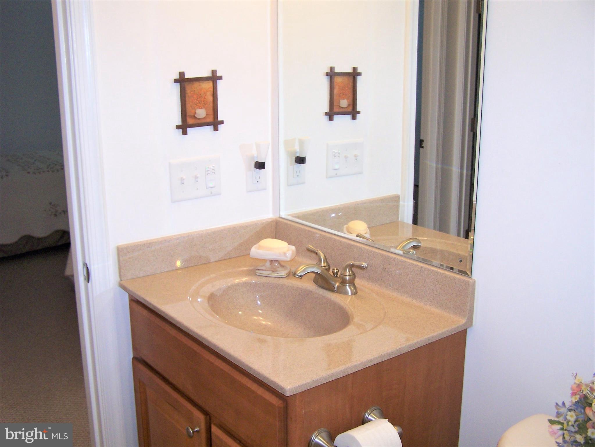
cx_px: 298
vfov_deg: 37.7
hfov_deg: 49.0
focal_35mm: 38
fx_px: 653
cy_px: 224
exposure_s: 1/60
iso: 140
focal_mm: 6.3
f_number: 2.8
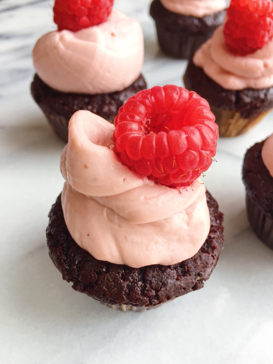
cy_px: 182
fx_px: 305
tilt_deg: -45.3
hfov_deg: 48.2
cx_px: 136
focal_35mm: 29
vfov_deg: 61.7
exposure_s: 1/60
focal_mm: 4.15
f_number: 2.2
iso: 32
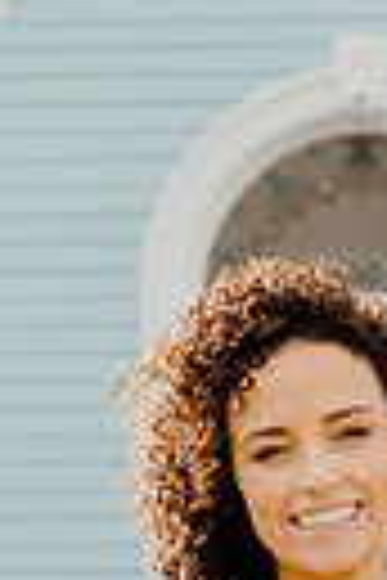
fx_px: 2370
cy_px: 791
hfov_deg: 9.3
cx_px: 270
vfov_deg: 13.4
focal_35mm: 147
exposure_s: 1/500
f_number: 3.5
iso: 125
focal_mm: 42
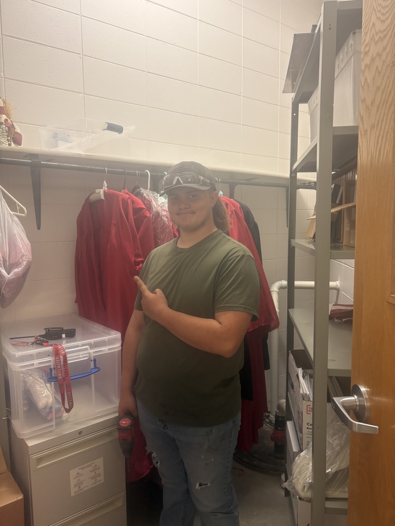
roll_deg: +0.2
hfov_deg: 53.1
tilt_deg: -4.7
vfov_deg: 67.3
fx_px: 396
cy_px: 263
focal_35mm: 26
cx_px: 198
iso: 125
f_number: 1.6
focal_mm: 5.96
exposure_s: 1/60
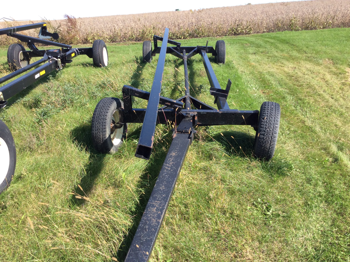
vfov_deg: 44.1
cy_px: 131
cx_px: 175
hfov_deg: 56.9
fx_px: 323
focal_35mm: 32
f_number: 2.4
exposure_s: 1/635
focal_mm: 3.3
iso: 32
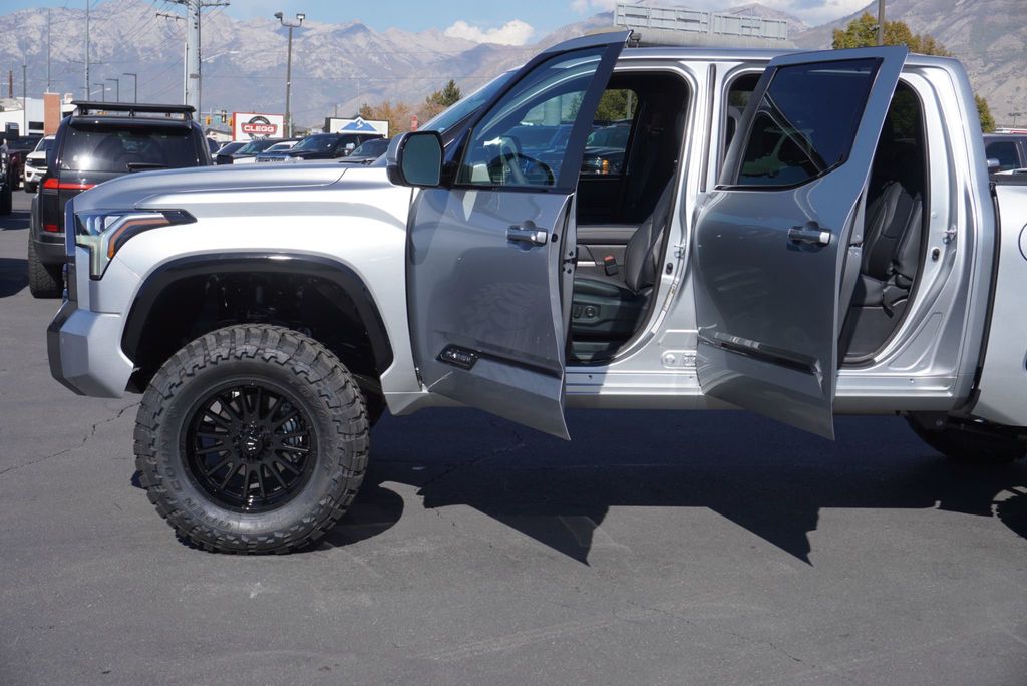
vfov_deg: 28.1
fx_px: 1370
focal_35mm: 48
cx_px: 514
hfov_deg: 41.1
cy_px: 343
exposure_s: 1/250
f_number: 9
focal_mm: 32
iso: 100
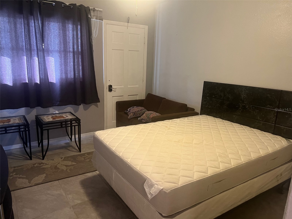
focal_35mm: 26
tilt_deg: -13.6
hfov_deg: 67.3
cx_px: 146
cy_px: 110
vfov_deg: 53.1
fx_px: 219
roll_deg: -1.4
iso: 500
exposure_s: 1/40
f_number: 1.5
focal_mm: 5.7
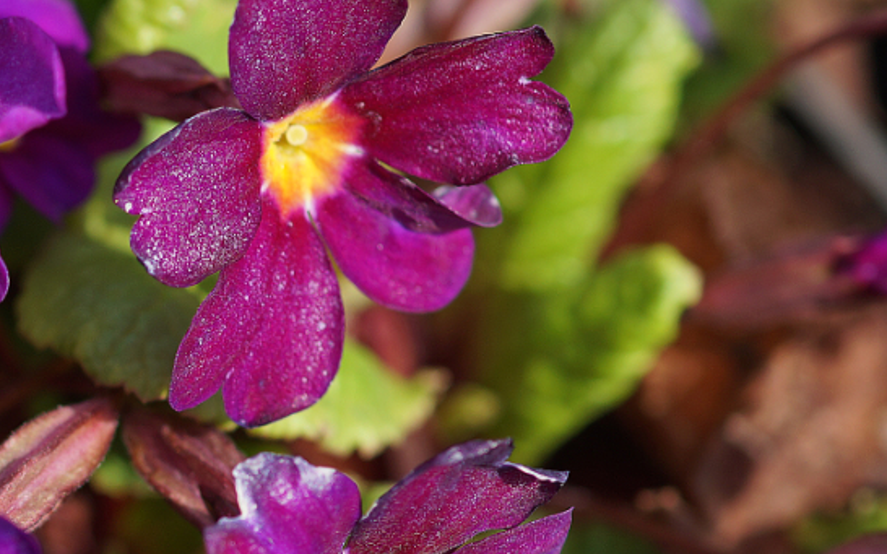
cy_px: 379
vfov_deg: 3.9
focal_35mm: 336
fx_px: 8121
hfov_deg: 6.2
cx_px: -2
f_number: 4.5
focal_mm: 100
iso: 100
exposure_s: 1/250
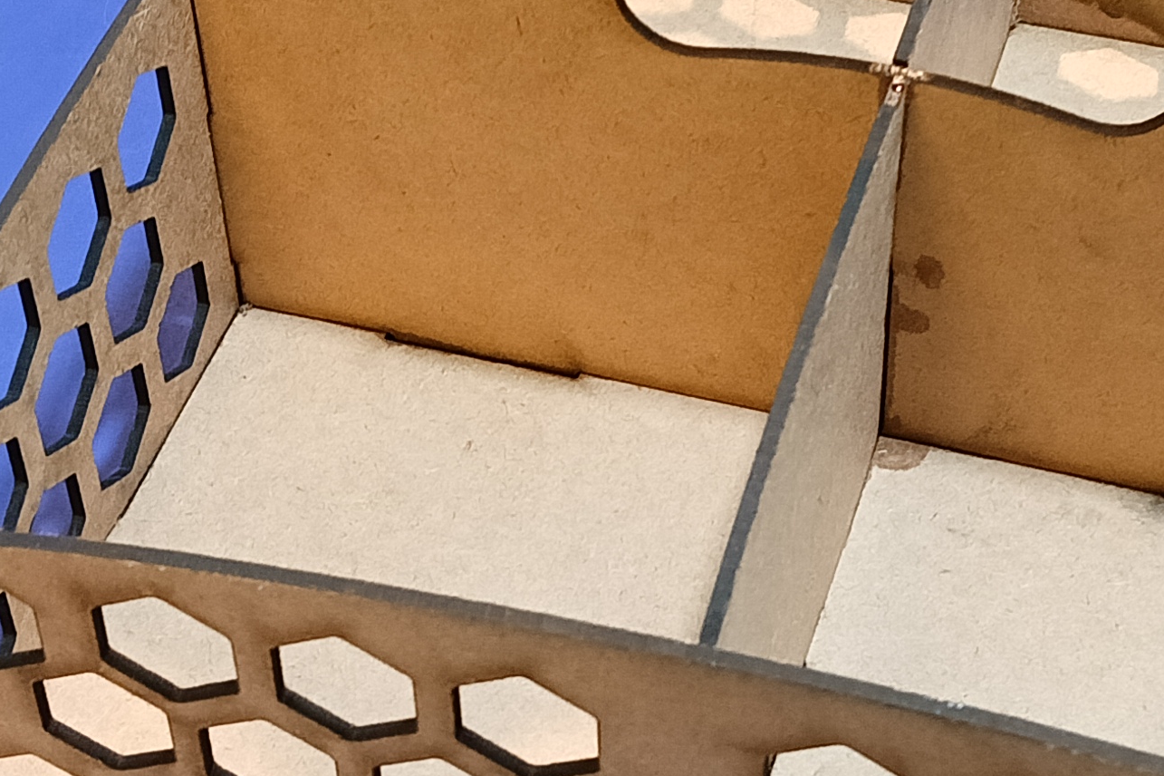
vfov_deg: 15.9
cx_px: 745
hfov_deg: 23.6
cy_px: 359
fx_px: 2780
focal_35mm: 86
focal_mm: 4.05
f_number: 1.8
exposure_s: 1/25
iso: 640
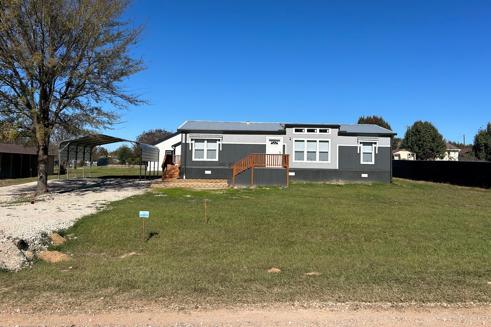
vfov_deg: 46.3
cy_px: 142
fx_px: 382
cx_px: 248
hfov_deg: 65.5
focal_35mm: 28
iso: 50
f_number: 1.5
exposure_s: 1/6211
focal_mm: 5.7
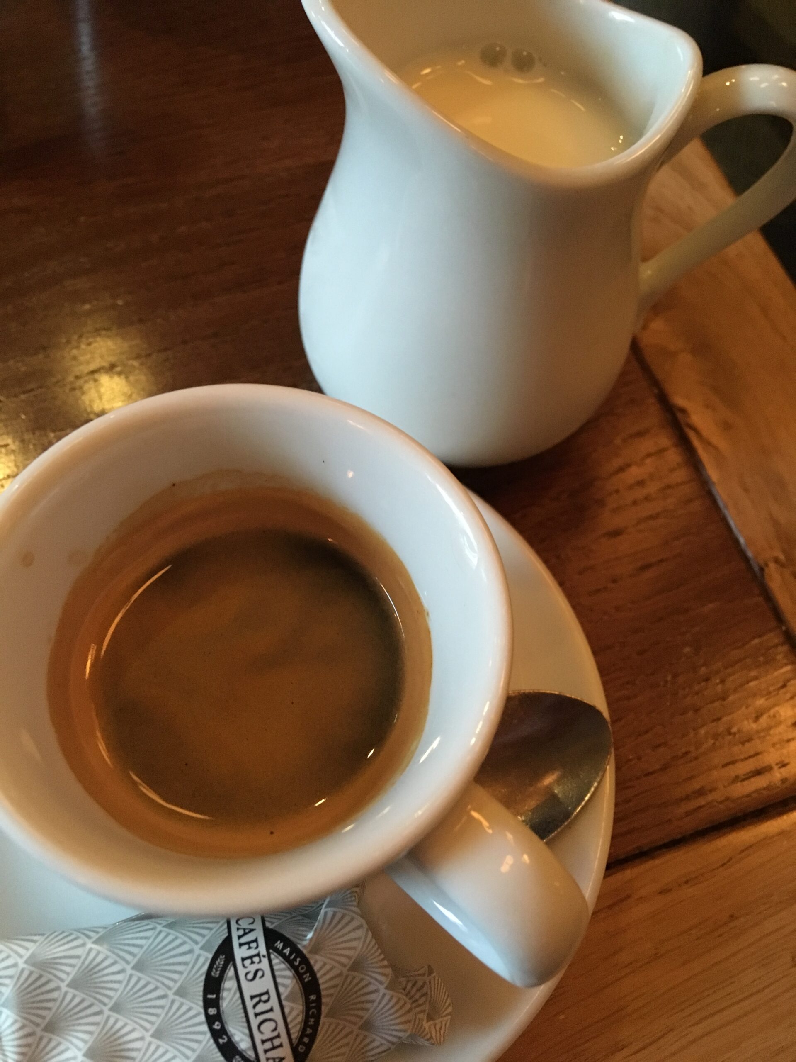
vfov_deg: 61.7
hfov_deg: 48.2
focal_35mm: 29
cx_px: 398
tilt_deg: -63.9
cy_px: 531
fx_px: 889
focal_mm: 4.15
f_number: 2.2
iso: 250
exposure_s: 1/17
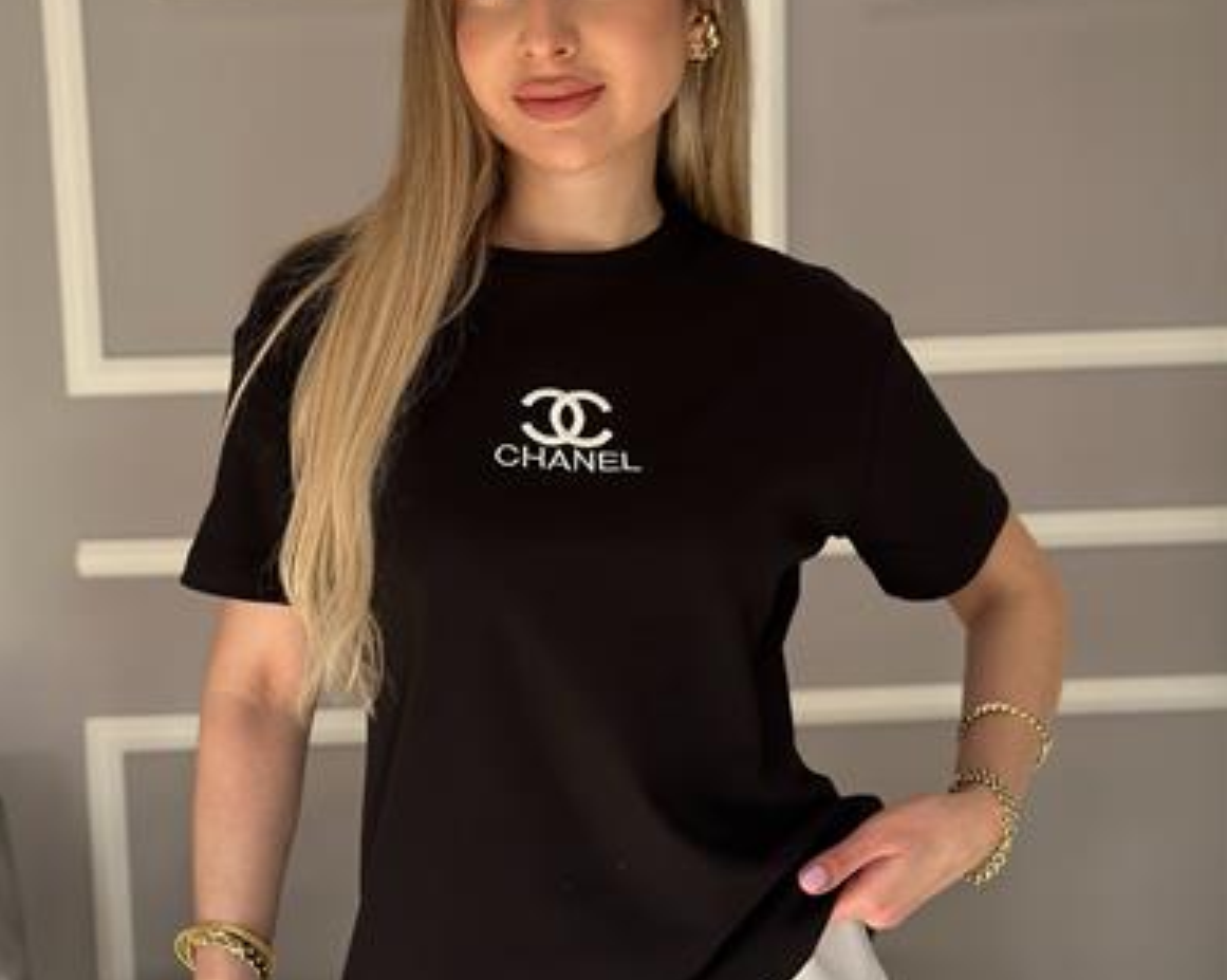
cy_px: 552
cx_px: 615
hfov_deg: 30.0
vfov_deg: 24.2
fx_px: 2286
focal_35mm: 63
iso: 125
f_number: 1.78
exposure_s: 1/162
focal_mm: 6.86
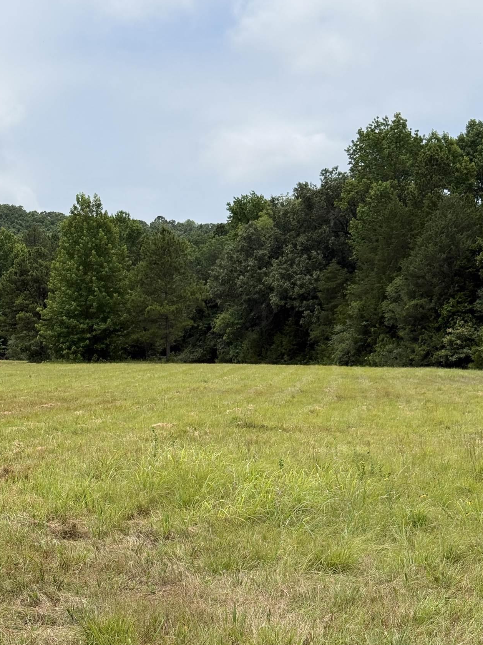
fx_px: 1228
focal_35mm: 66
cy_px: 422
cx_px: 248
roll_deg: +1.4
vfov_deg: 29.2
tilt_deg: +0.1
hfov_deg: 22.3
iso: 64
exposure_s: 1/5208
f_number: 1.78
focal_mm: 6.76
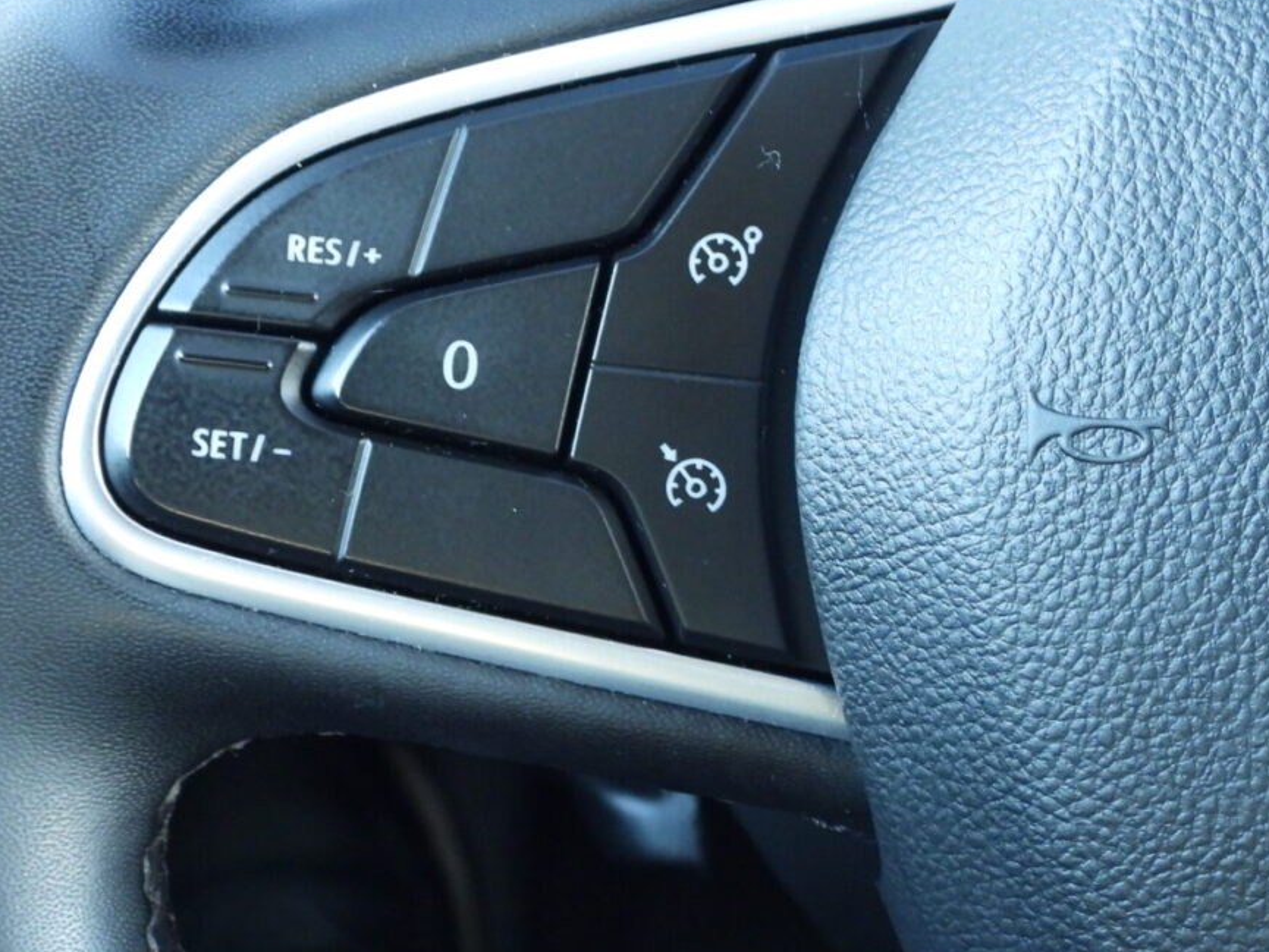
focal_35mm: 87
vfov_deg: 16.9
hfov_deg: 22.5
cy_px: 343
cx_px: 491
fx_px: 3190
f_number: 3.2
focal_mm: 8.5
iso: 400
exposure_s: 1/13
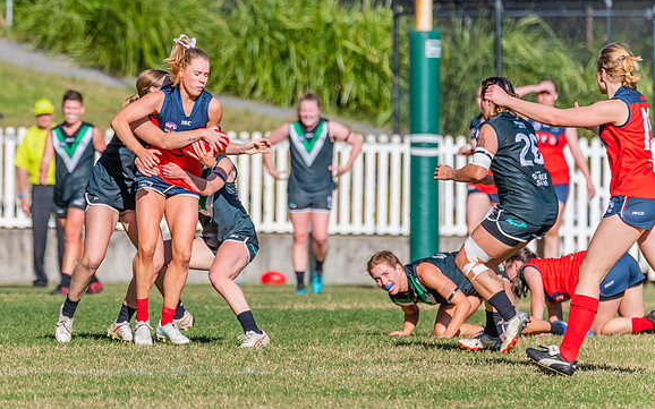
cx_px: 265
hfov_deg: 3.4
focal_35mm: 612
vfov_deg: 2.1
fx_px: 10923
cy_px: 175
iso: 800
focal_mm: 500
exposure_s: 1/1600
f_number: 10
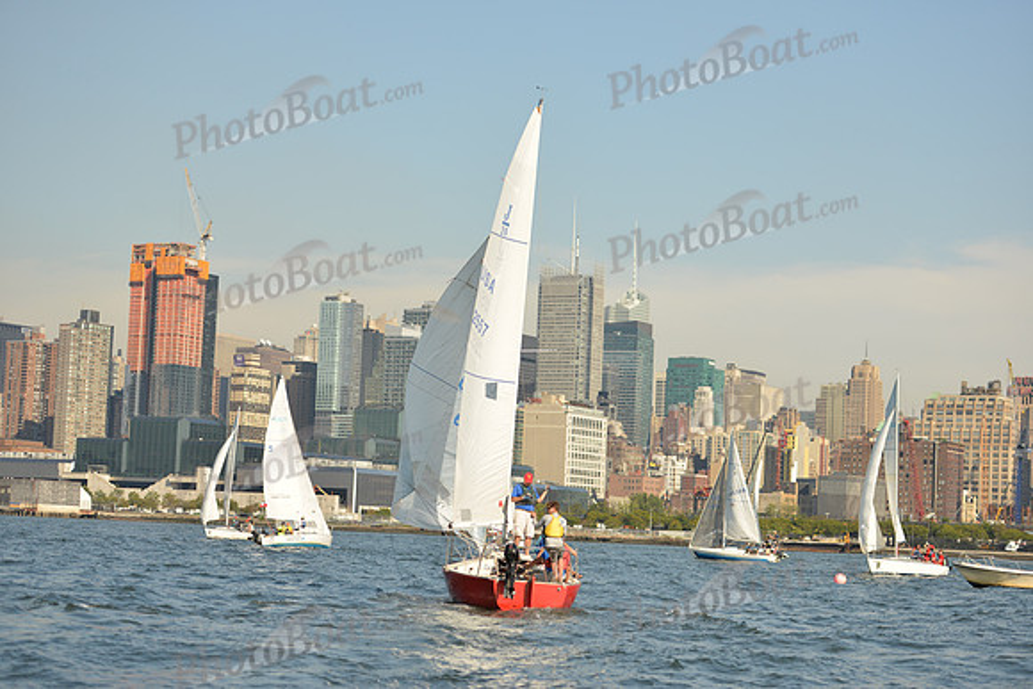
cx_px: 516
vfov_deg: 19.5
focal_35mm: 70
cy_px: 344
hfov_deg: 28.8
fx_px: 2009
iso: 320
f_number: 4
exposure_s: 1/1600
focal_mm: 70
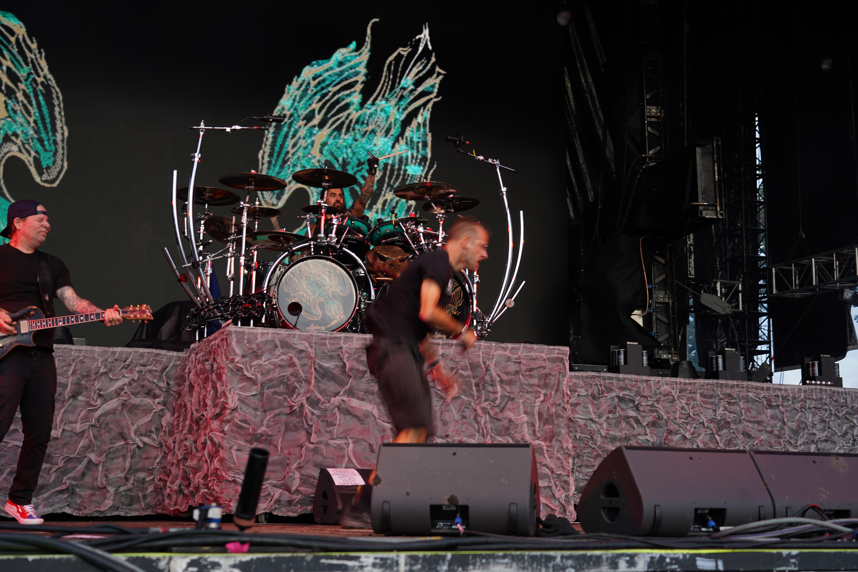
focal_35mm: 49
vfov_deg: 27.5
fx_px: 1168
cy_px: 286
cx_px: 429
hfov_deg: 40.3
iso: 100
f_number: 4.5
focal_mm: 49
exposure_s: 1/60
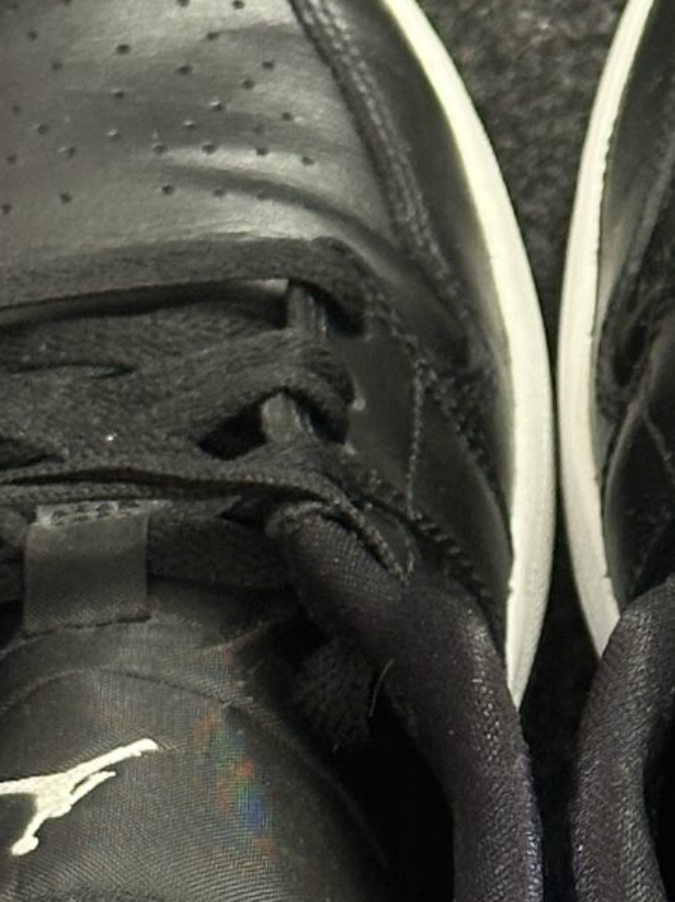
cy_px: 968
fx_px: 5362
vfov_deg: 9.5
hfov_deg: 7.2
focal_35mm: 206
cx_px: 572
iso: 320
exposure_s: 1/33
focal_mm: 6.86
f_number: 1.78
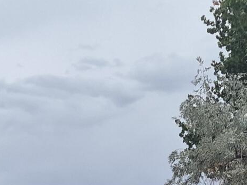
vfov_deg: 8.8
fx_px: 1057
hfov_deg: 13.3
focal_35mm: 148
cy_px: 498
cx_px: 94
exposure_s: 1/1744
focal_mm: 5.4
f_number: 1.8
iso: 80
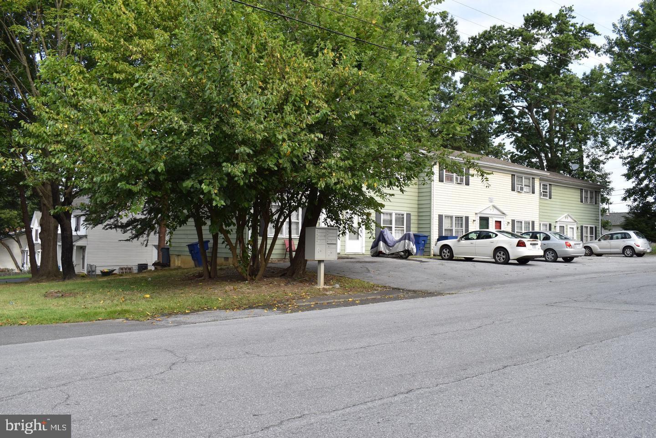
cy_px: 219
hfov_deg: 59.5
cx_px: 328
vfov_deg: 41.7
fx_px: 574
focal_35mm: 32
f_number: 8
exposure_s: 1/250
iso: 200
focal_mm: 21
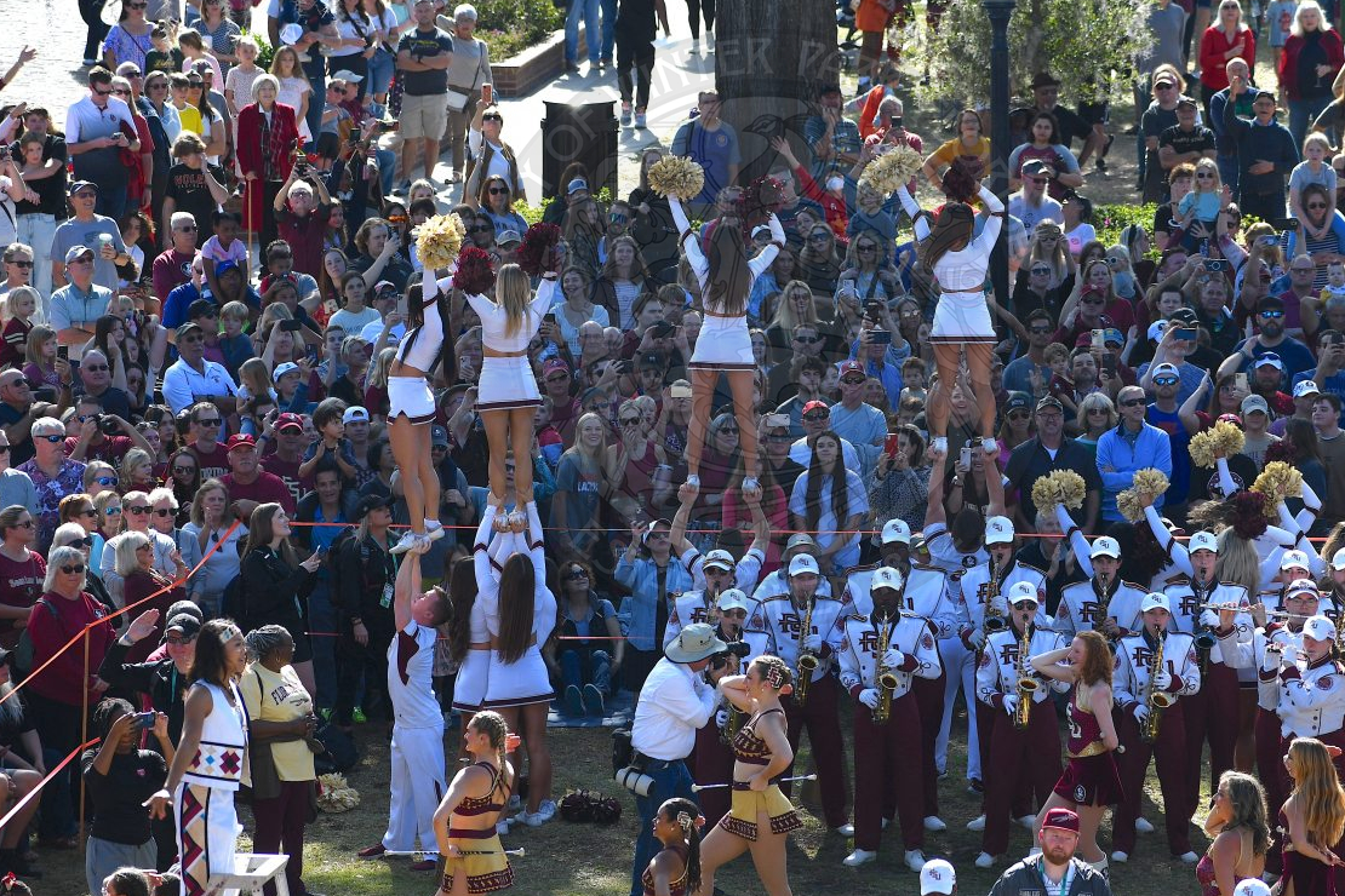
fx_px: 9452
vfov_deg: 5.4
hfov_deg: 8.1
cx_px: 763
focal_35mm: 253
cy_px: 329
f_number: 5
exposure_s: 1/400
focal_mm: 130
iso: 100
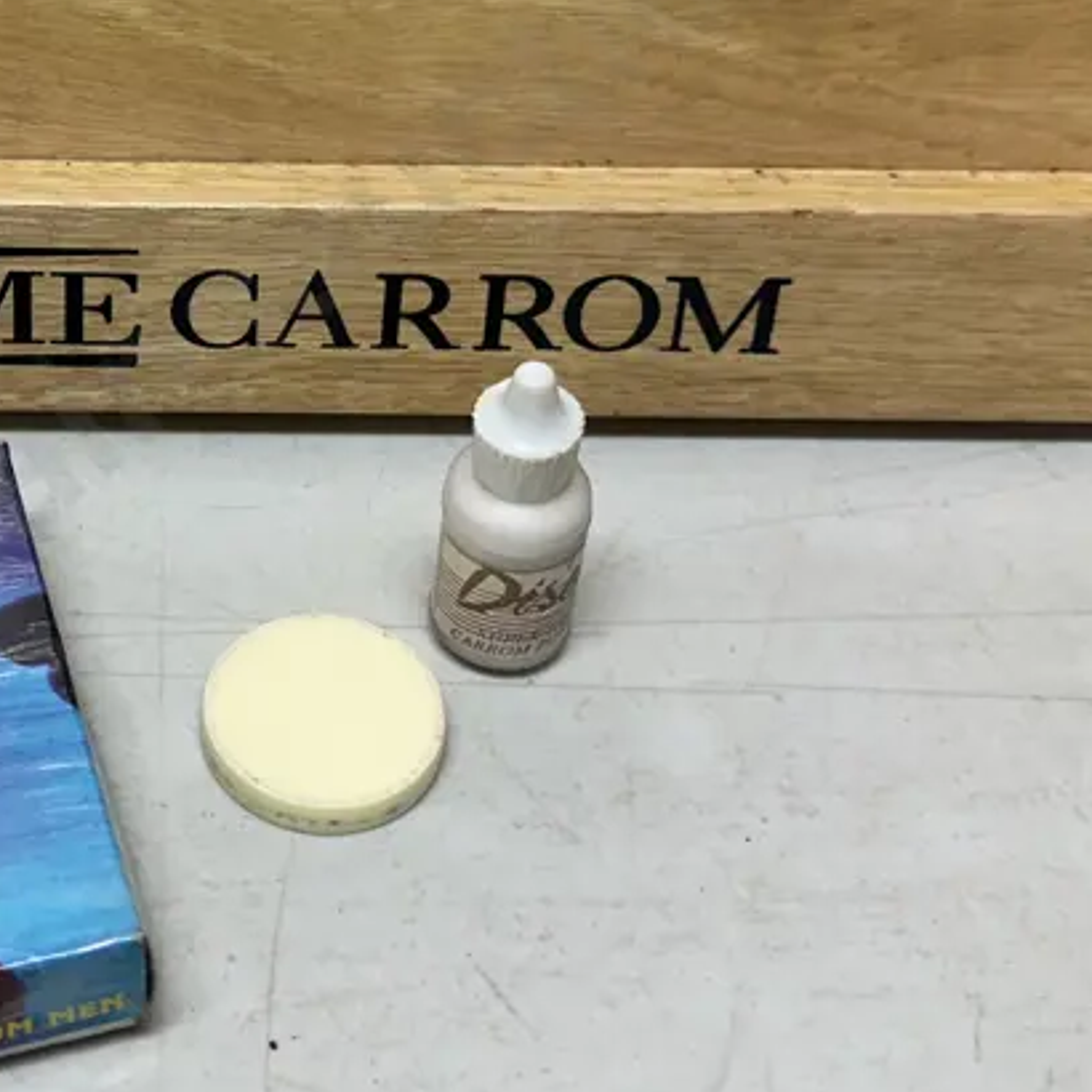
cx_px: 205
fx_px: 1892
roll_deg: -0.6
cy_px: 341
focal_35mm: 53
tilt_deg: -40.2
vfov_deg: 31.9
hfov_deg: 31.3
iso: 100
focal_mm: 6.86
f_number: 1.78
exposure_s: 1/100
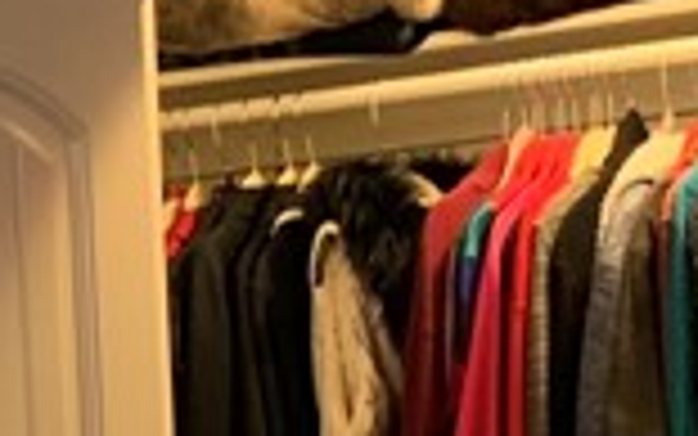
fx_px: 3463
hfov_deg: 11.2
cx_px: -230
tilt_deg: -5.1
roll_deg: +3.2
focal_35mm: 182
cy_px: 939
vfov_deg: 6.9
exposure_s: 1/60
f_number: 1.8
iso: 200
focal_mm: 4.25
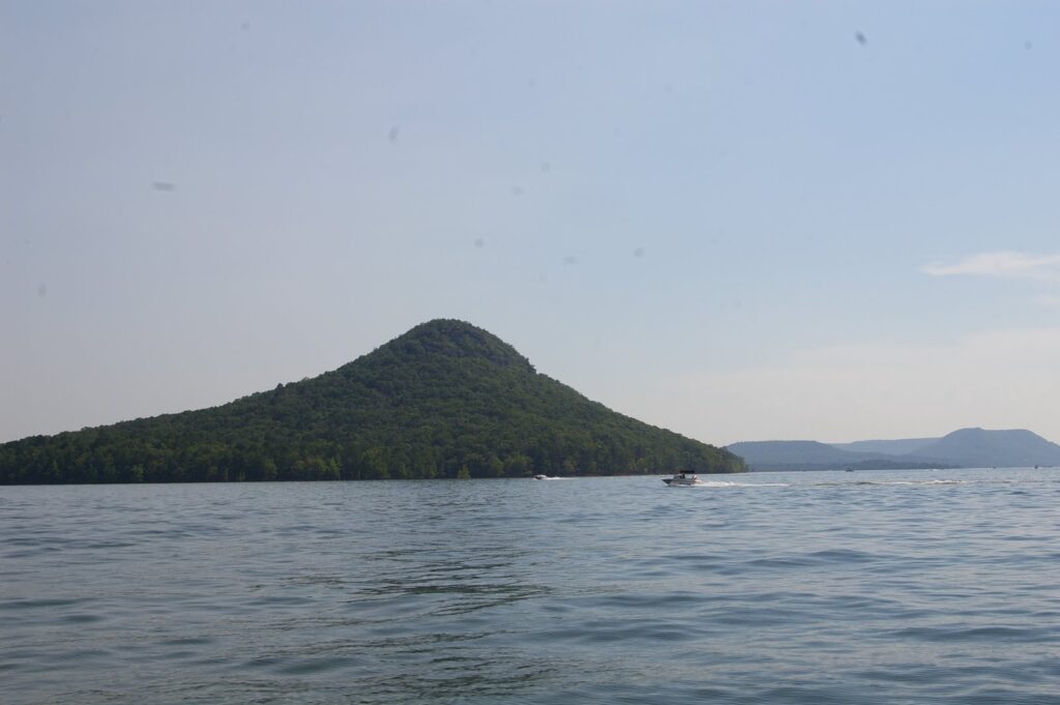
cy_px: 352
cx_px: 530
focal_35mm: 46
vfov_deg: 28.9
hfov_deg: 42.4
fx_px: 1368
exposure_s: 1/350
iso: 200
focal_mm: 31
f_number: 13
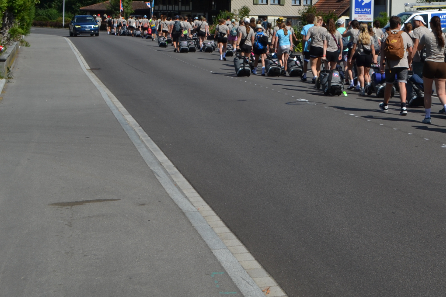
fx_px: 892
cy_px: 34
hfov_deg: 26.7
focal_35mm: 72
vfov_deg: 18.6
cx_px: 434
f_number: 9
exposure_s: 1/320
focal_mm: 24
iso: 100
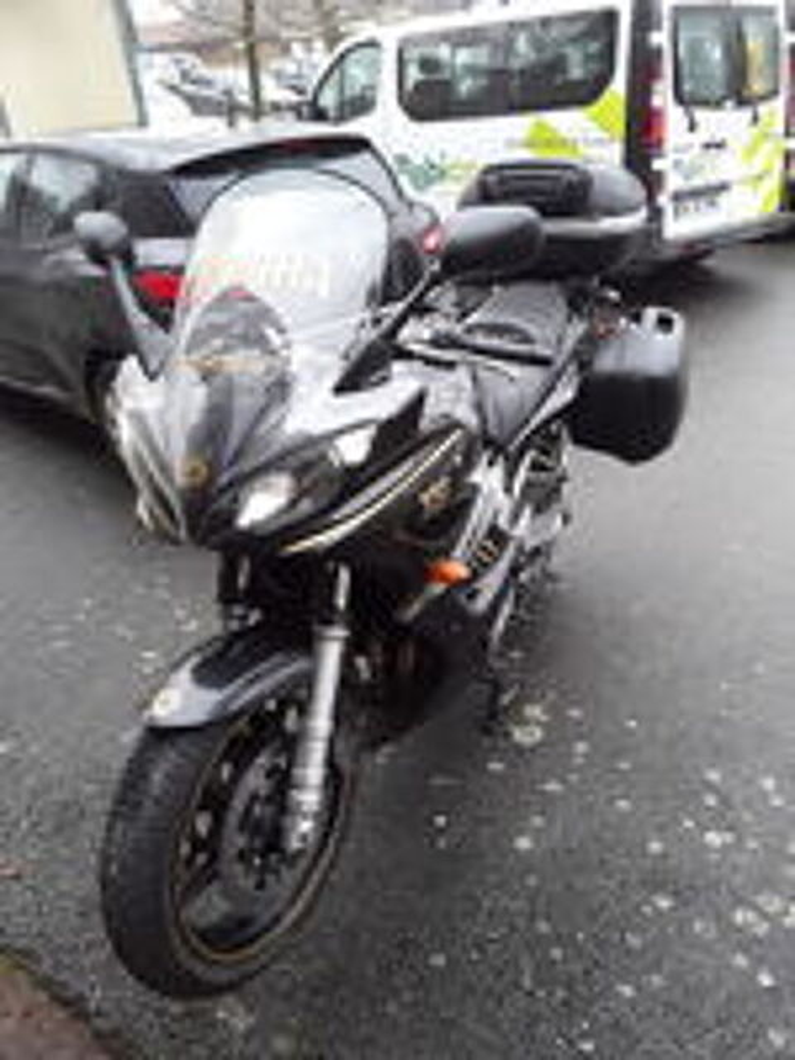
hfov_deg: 51.4
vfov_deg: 65.3
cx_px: 398
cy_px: 530
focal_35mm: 27
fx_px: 827
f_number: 1.9
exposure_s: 1/100
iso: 40
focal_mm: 2.91
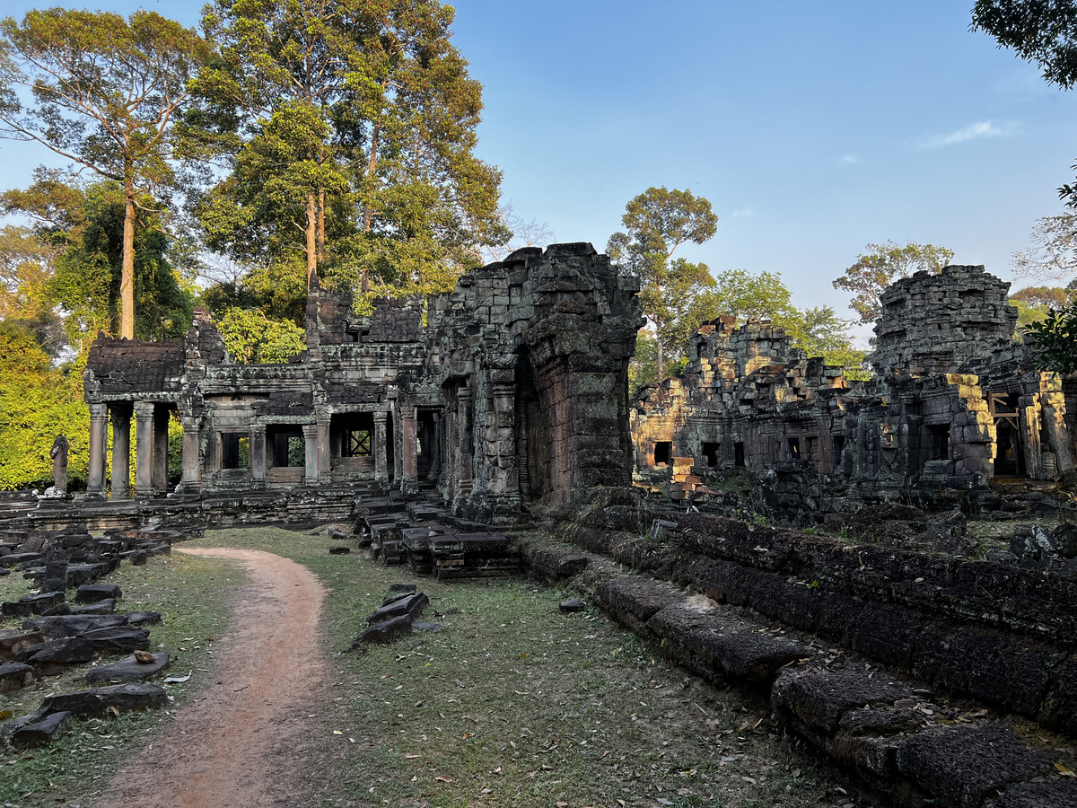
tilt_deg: +4.3
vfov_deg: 53.1
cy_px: 404
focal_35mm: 26
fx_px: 809
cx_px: 538
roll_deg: +1.4
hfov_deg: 67.3
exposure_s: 1/700
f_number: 1.5
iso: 50
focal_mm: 5.7
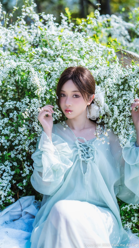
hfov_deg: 22.6
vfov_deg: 39.2
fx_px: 347
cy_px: 123
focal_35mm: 53
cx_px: 77
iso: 80
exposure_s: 1/2000
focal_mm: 50
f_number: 1.6
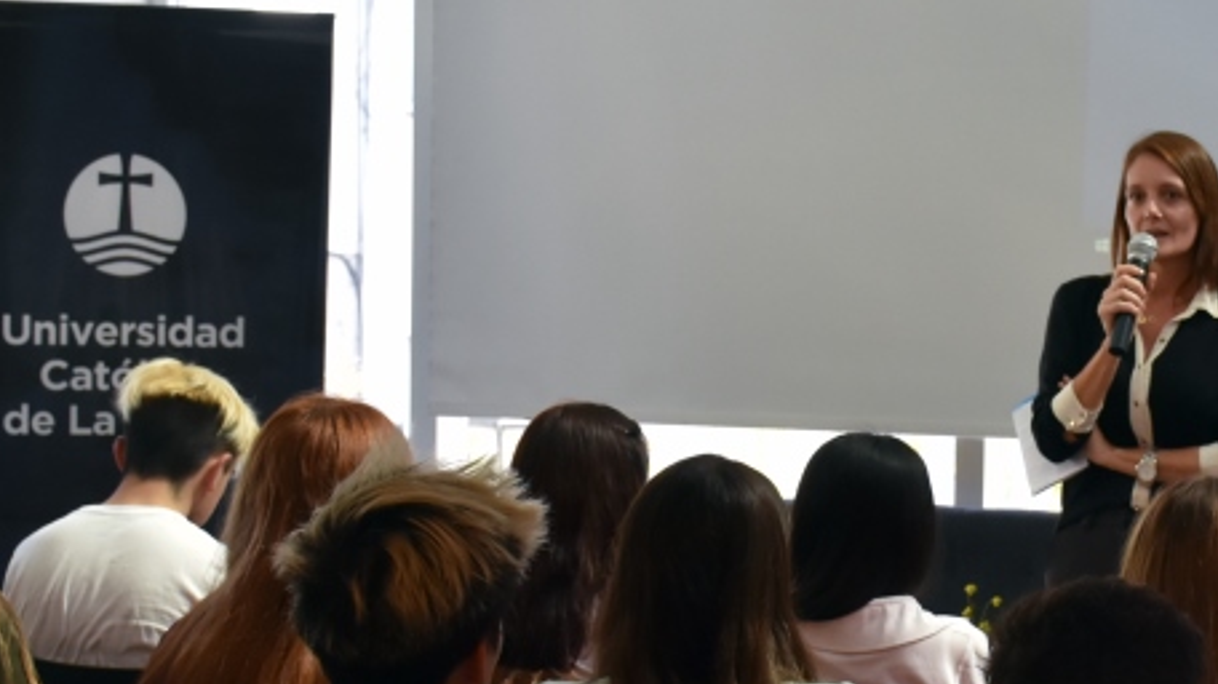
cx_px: 1004
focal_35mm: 113
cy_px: 434
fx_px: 3648
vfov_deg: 10.7
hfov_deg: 18.7
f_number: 6.3
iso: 800
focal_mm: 32
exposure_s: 1/160
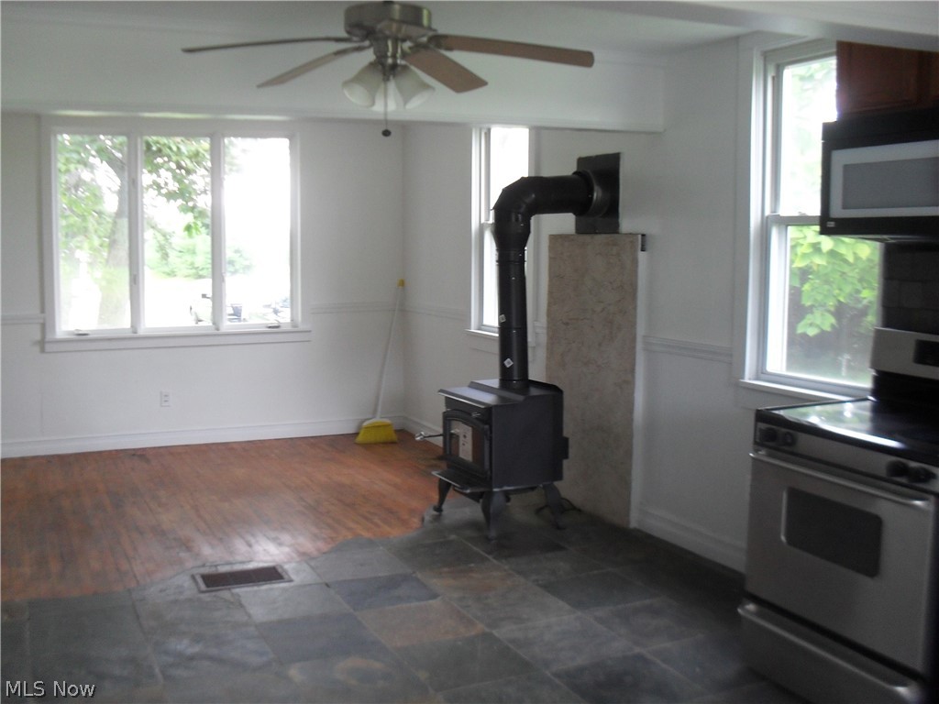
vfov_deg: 40.7
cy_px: 352
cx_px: 470
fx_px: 949
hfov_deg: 52.6
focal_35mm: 35
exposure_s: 1/20
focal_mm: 6.3
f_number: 3.2
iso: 200
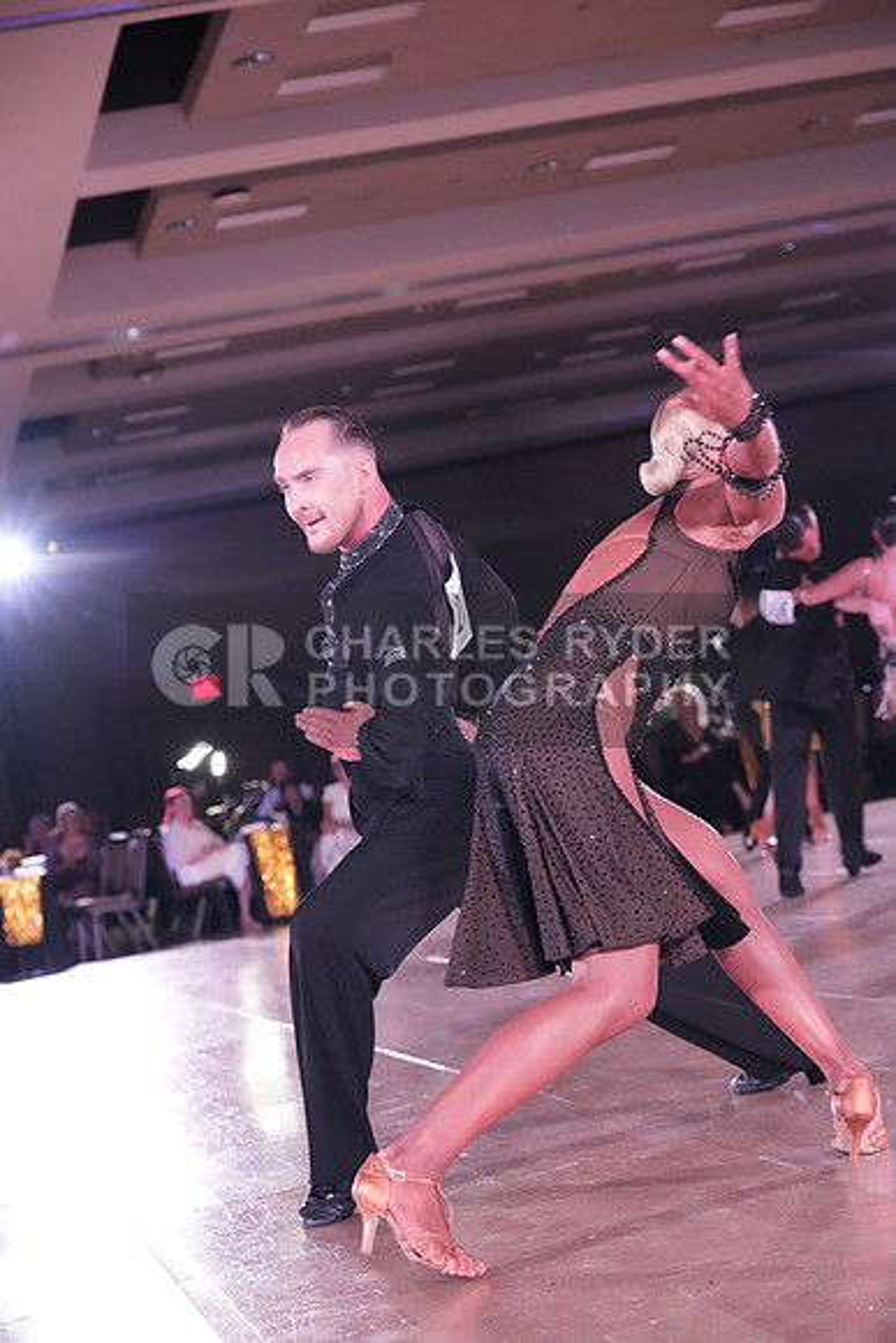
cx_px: 448
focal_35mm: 82
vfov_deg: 24.8
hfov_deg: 16.7
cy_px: 672
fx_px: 3059
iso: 8000
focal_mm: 82
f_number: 5
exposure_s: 1/400
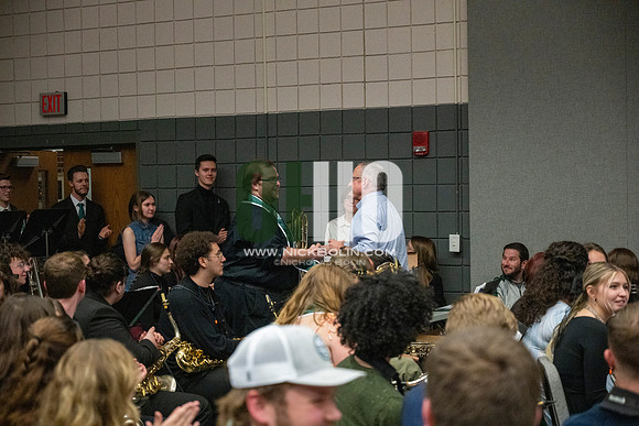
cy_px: 213
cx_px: 320
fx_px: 1243
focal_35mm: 70
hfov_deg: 28.8
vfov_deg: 19.5
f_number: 4
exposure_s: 1/500
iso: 10000
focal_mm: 70
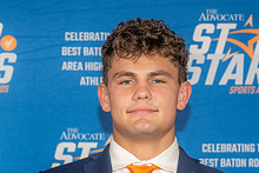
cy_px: 223
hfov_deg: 15.8
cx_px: 82
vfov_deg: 10.4
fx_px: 929
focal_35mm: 129
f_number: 3.2
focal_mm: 49
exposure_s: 1/160
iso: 320
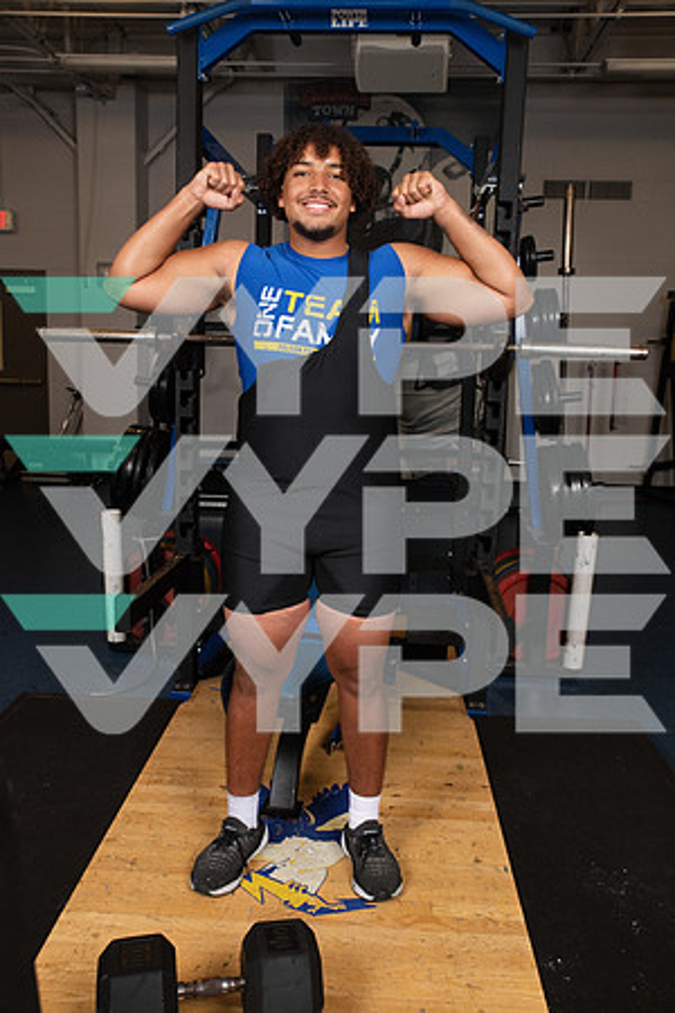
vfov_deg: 58.7
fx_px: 900
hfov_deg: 41.1
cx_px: 338
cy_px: 506
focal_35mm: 32
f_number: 7.1
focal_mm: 32
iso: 800
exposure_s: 1/250
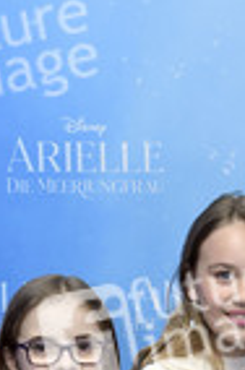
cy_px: 453
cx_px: 248
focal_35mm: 175
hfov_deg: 7.8
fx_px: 1795
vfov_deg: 11.5
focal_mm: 62
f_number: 5.6
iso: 2000
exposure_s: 1/250
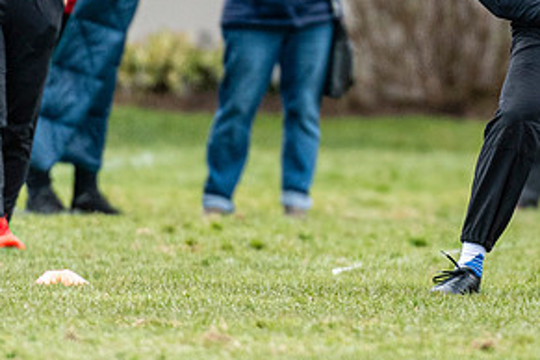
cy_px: -69
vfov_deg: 0.8
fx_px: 26293
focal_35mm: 1753
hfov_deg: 1.2
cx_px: 693
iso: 640
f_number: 4
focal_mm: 400
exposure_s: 1/1250
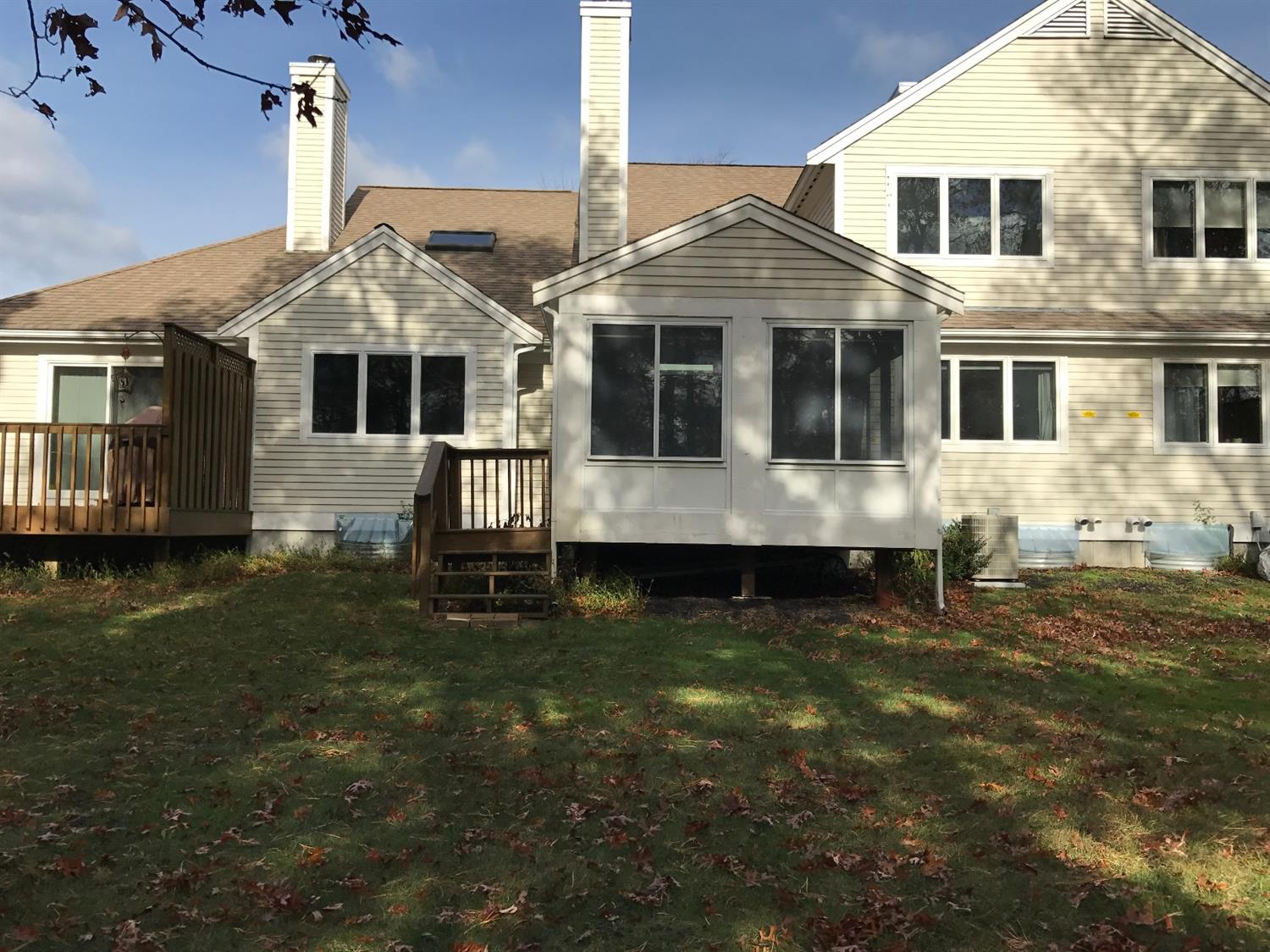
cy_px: 476
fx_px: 1027
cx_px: 635
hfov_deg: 63.5
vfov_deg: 49.7
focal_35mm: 28
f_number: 1.8
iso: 20
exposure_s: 1/2519
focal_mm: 3.99
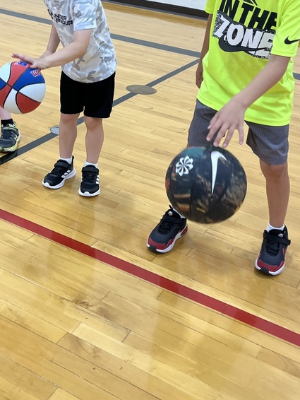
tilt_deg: -17.3
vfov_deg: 39.8
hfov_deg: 30.7
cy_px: 122
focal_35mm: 47
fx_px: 543
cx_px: 102
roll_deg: -4.1
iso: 64
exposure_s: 1/120
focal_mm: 5.1
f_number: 1.6
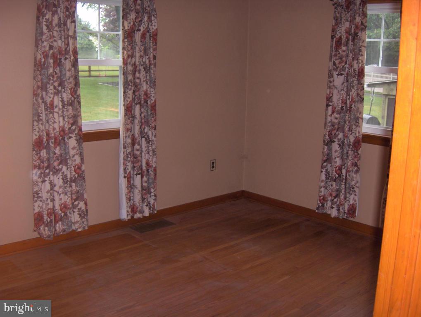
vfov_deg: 36.9
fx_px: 475
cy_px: 158
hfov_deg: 47.8
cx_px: 210
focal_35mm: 39
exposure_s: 1/60
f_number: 2.8
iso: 100
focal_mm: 8
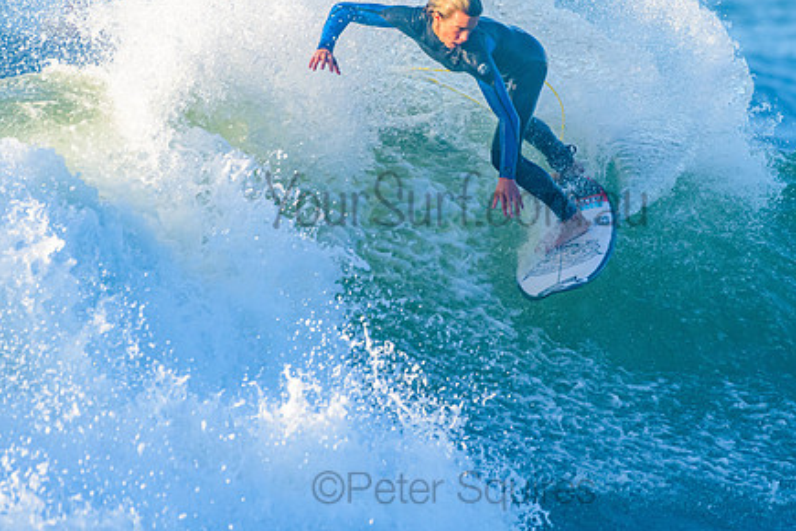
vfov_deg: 1.7
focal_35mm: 811
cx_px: 548
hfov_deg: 2.5
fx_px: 17931
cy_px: 220
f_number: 5.6
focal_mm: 500
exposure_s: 1/2000
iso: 640
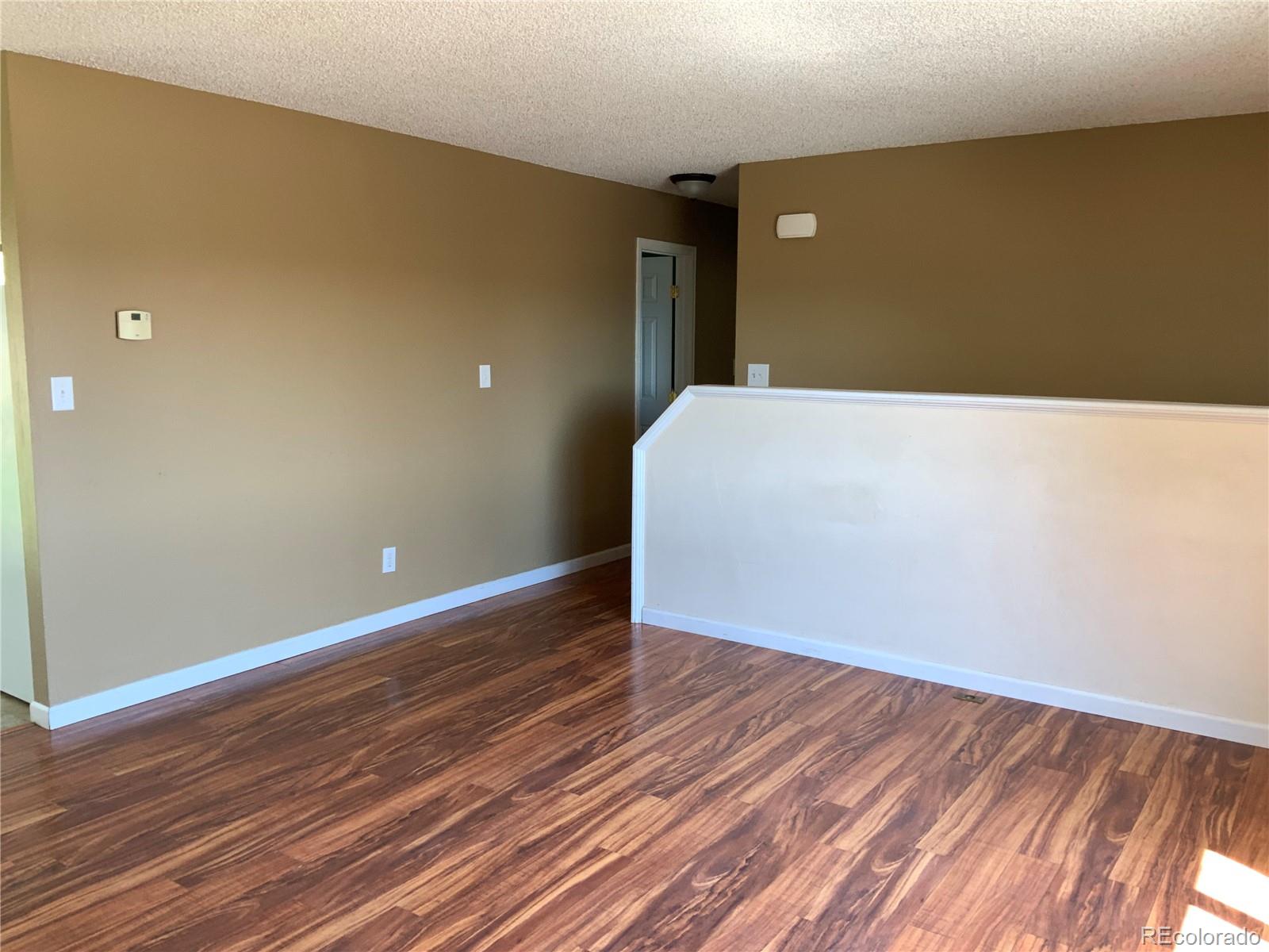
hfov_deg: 61.7
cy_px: 476
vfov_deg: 48.2
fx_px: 1063
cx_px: 634
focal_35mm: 29
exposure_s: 1/60
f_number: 1.8
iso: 32
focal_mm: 3
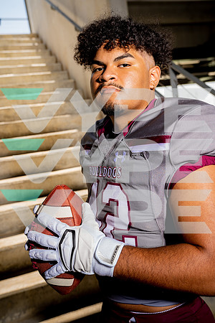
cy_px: 162
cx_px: 108
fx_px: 340
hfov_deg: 35.1
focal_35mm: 38
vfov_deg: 50.7
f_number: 5
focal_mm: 38
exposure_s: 1/250
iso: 100
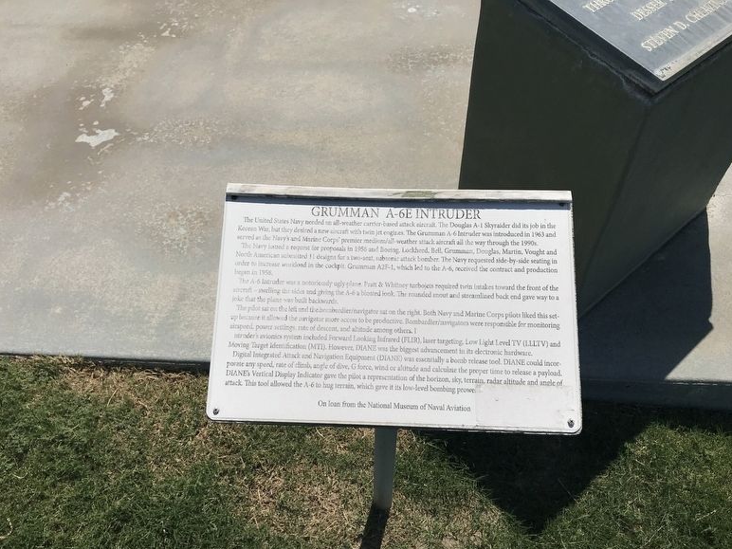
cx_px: 362
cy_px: 284
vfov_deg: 48.2
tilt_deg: -49.2
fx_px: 613
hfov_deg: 61.7
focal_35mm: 29
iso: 20
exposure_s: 1/8000
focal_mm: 3.99
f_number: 1.8
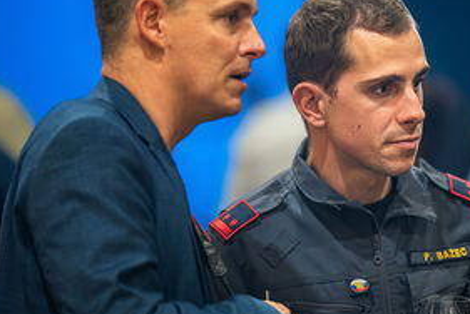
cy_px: 149
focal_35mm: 320
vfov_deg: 4.3
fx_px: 4182
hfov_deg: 6.4
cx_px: 331
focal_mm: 200
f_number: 2.8
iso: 2500
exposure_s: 1/250
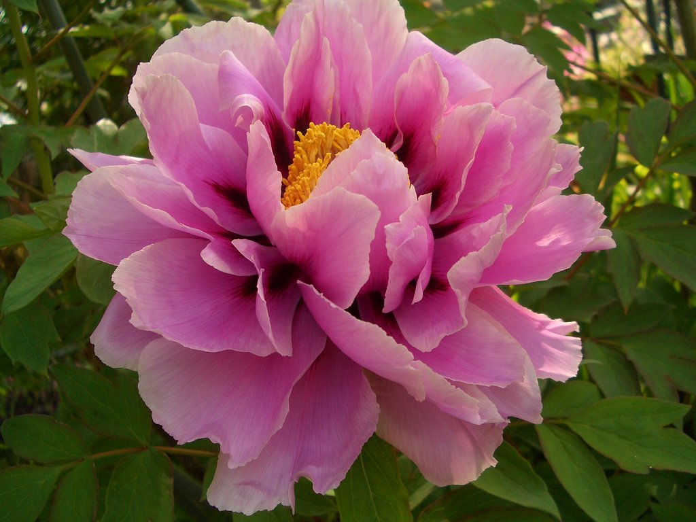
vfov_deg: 40.7
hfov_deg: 52.6
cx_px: 348
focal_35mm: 35
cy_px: 261
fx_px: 704
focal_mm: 5.8
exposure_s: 1/320
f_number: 2.6
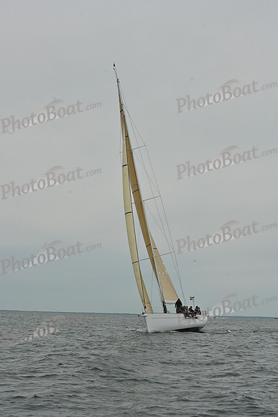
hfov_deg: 17.1
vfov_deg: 25.4
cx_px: 139
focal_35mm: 80
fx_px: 926
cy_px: 208
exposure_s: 1/1250
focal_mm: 80
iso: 320
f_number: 11
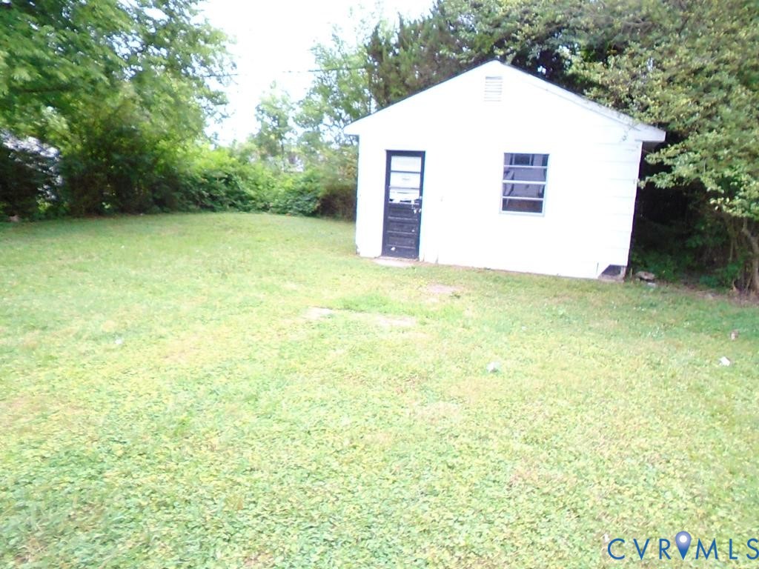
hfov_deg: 67.3
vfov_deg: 53.1
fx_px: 570
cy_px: 284
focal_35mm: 26
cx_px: 380
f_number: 3.2
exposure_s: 1/125
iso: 400
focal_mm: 4.6
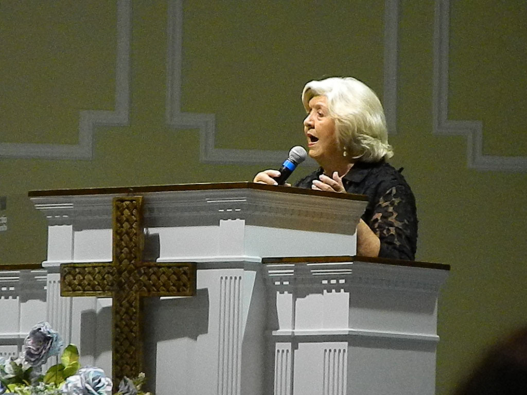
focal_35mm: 332
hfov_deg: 6.0
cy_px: 198
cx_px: 264
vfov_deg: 4.5
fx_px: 5054
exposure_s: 1/80
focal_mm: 59.7
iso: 1600
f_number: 5.6
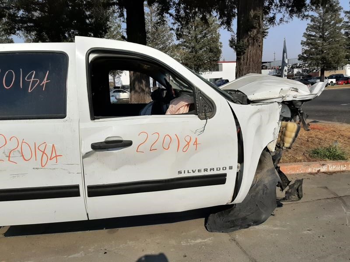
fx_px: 263
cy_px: 131
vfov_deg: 53.1
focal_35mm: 26
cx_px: 175
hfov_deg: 67.3
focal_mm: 3.93
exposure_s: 1/7092
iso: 40
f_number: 1.7
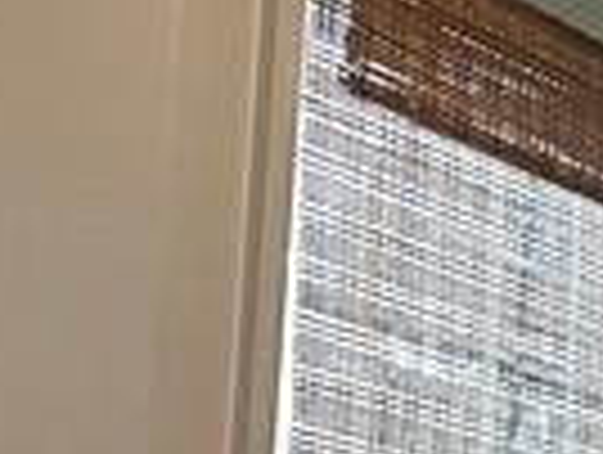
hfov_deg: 8.0
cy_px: 782
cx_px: 2200
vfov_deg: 7.9
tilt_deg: +4.4
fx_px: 3194
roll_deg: -1.1
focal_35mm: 183
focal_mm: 6.86
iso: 160
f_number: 1.78
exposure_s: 1/60
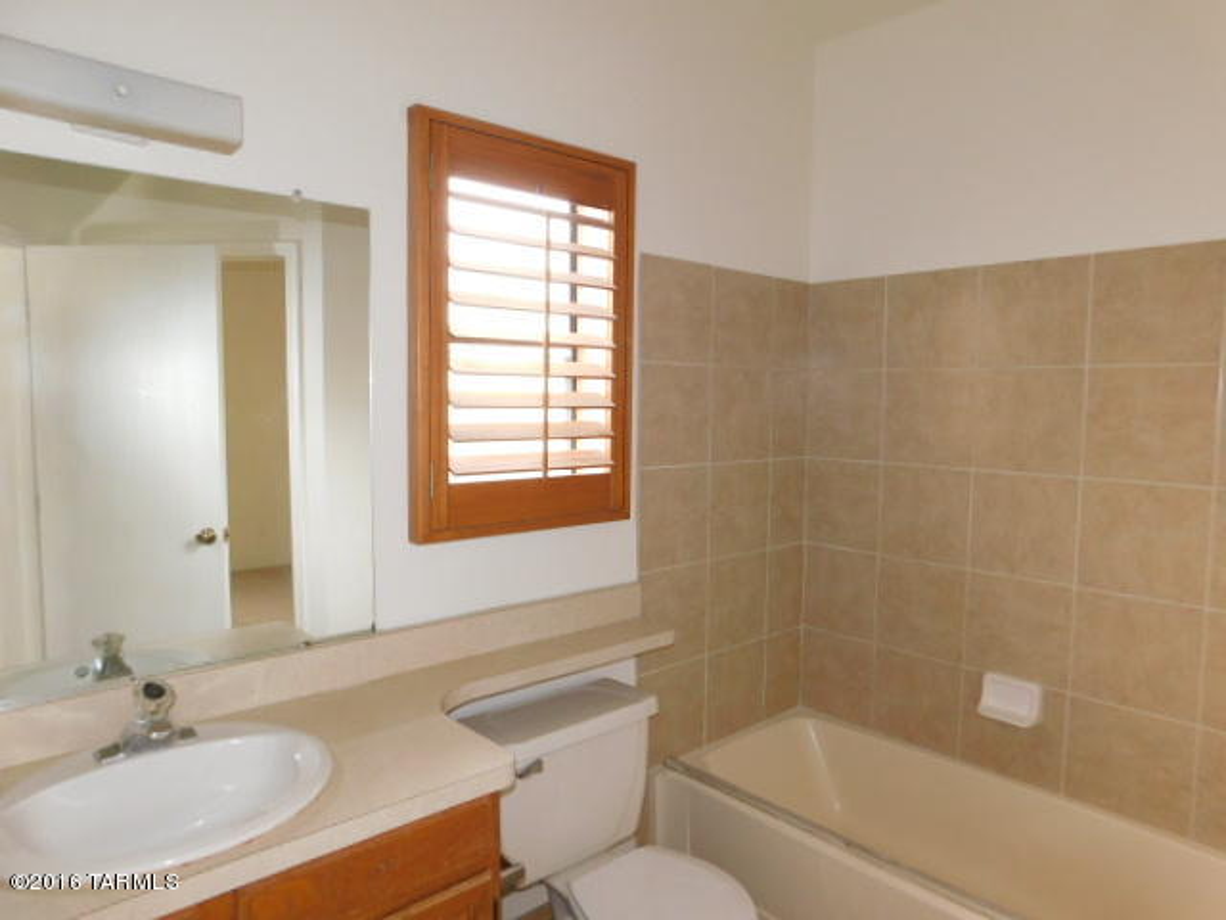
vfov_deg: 58.9
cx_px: 613
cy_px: 460
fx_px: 815
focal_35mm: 23
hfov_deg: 73.9
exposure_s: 1/30
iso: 200
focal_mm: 4
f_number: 3
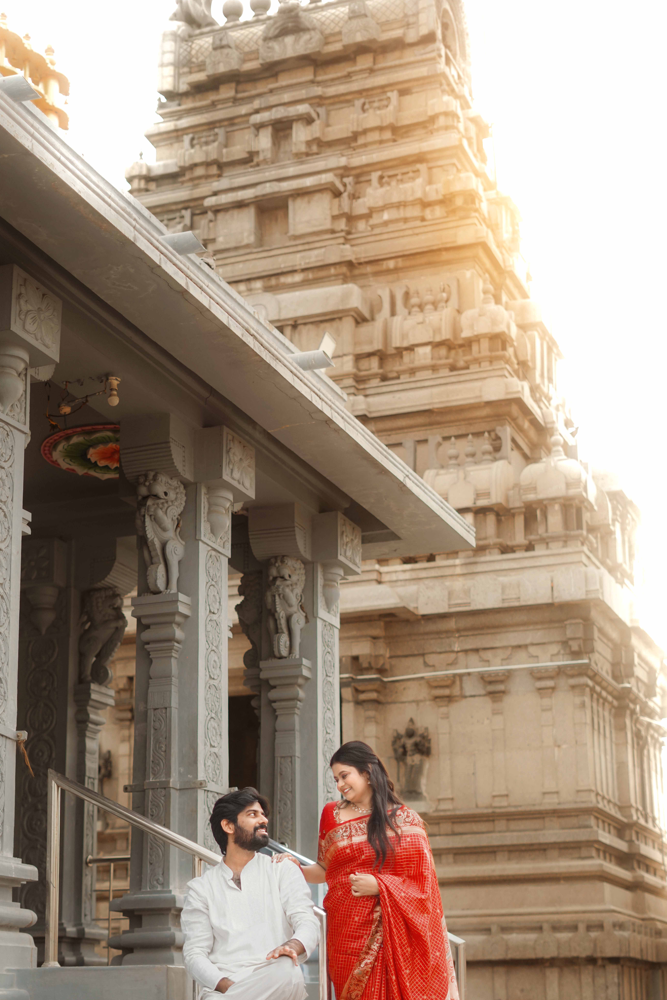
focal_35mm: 61
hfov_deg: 22.3
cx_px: 336
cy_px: 570
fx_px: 1695
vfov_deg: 32.8
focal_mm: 50
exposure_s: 1/1600
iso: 640
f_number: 2
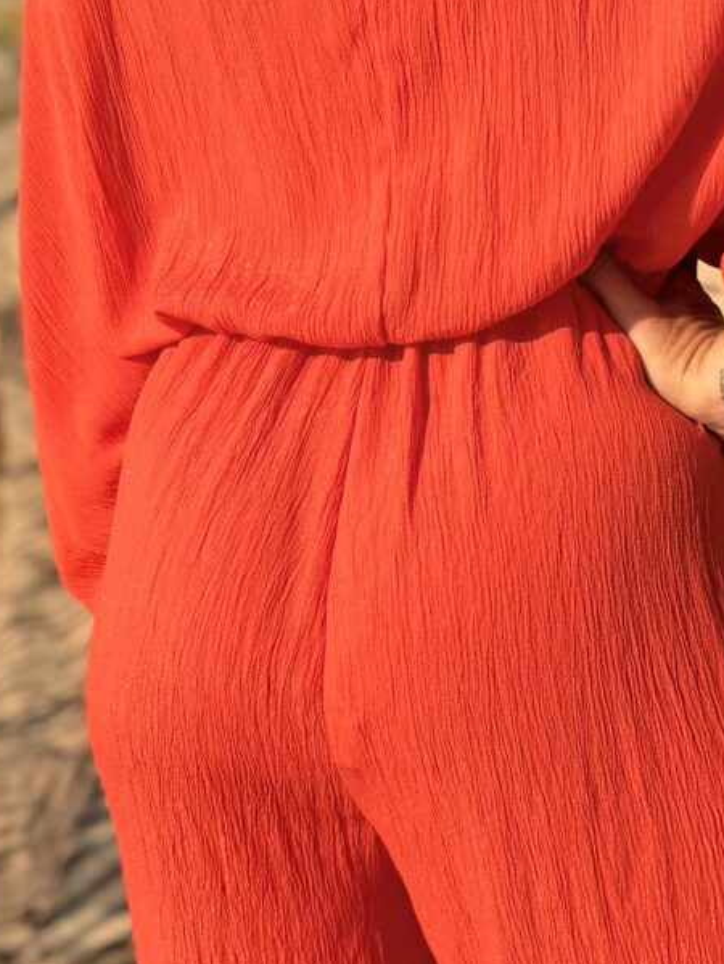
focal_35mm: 82
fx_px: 2284
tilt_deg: -11.9
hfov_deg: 18.0
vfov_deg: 23.8
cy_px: 459
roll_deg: -0.9
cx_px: 441
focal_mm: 6.76
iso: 80
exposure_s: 1/4673
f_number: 1.78
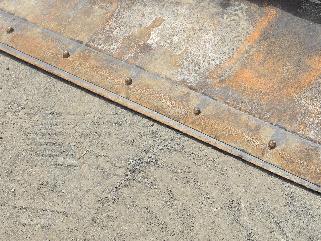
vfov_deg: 26.8
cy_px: 11
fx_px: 482
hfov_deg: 36.0
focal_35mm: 52
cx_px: 242
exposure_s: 1/633
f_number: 1.7
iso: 12
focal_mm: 6.3
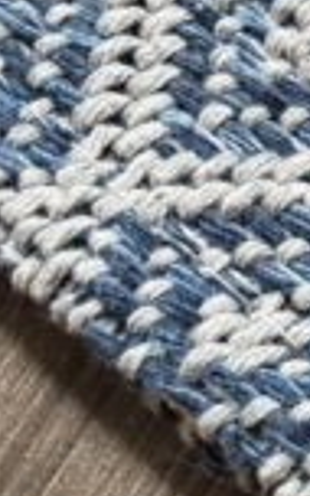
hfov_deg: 9.6
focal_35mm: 109
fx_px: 1473
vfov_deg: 18.6
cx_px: 894
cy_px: 496
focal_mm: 4.2
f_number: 1.7
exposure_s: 1/50
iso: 200
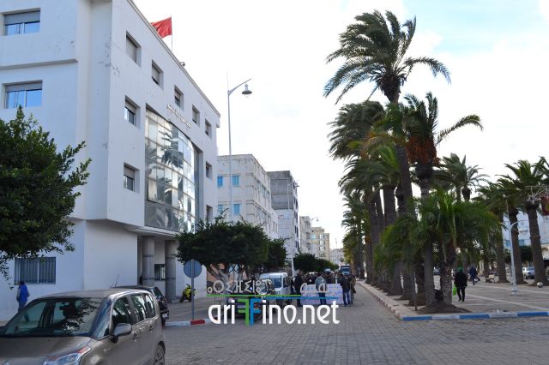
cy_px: 182
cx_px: 274
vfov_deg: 39.9
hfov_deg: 57.2
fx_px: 503
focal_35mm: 33
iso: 100
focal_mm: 22
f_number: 8
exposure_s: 1/250
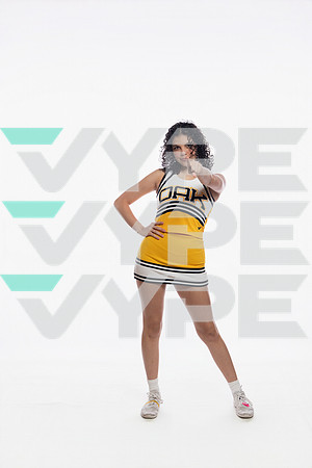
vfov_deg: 39.6
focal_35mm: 50
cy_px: 234
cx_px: 156
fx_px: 650
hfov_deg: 27.0
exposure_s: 1/250
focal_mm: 50
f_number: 5.6
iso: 640
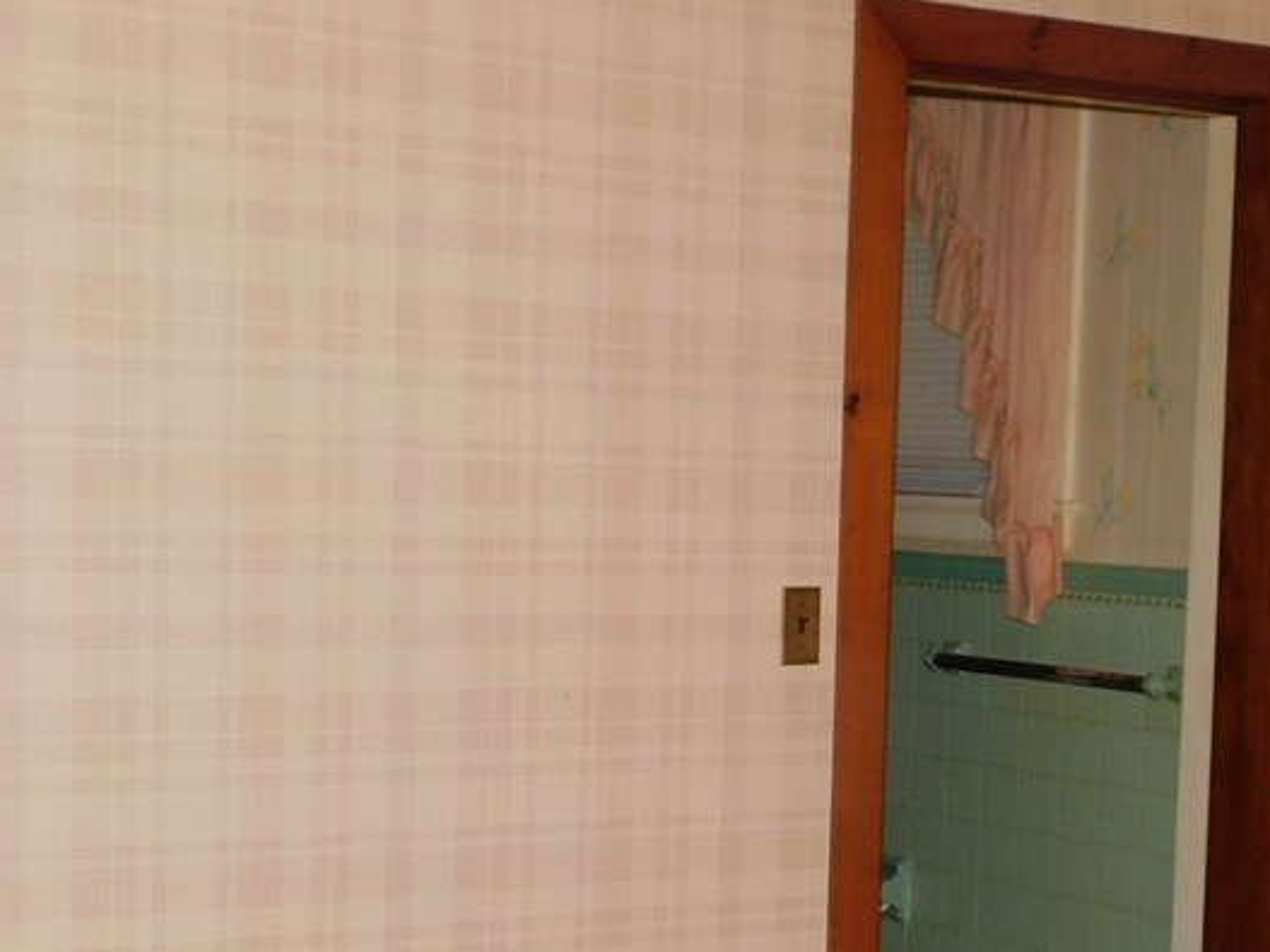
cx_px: 747
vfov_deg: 20.8
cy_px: 711
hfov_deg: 27.7
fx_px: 2568
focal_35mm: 70
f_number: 3.5
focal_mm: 6.3
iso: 200
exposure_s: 1/30
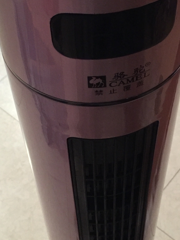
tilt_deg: -48.8
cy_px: 66
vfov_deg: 28.2
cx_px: 89
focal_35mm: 68
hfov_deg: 21.6
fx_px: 471
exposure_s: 1/8
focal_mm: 4.15
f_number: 2.2
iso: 200
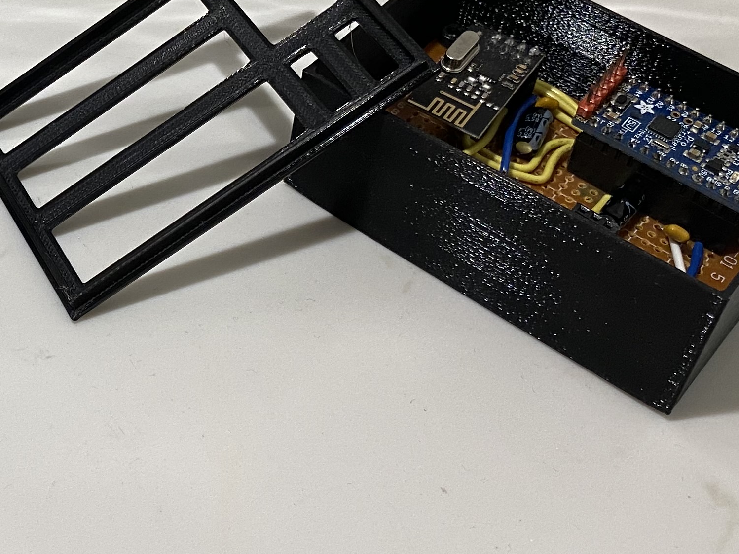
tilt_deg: -42.2
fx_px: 1494
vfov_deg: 20.7
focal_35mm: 70
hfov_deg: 26.2
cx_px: -16
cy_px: 76
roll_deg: -0.7
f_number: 1.8
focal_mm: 4.25
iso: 80
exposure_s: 1/60
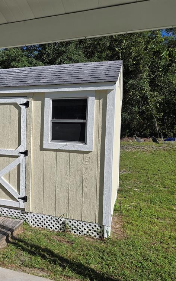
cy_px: 142
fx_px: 253
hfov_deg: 36.4
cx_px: 24
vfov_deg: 58.1
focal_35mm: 33
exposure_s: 1/6574
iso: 80
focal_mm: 6.3
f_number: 1.7
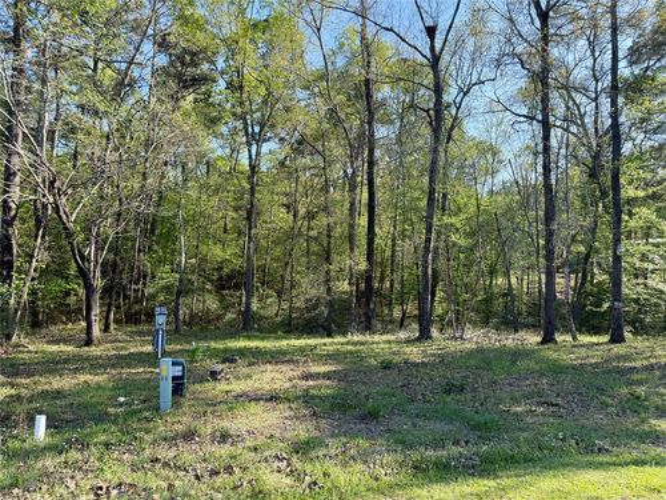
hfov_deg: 71.6
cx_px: 333
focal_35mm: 24
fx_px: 462
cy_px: 250
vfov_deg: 56.8
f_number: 1.78
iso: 100
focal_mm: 6.76
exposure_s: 1/992
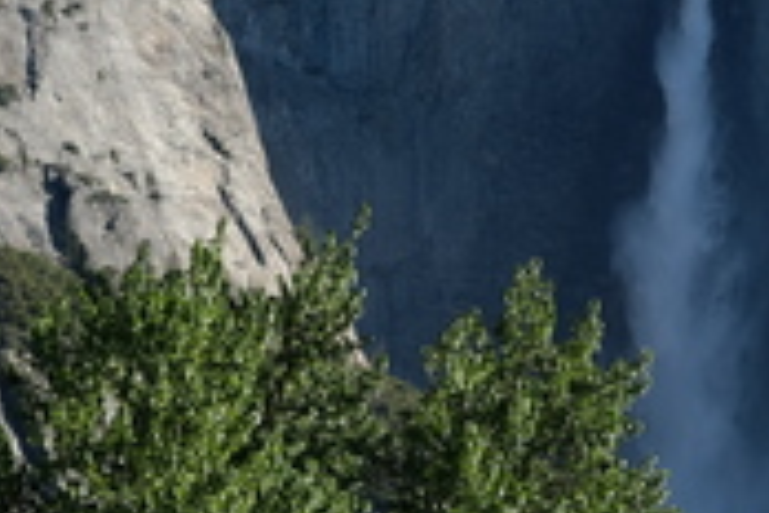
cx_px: 804
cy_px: 303
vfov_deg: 5.8
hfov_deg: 8.7
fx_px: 5019
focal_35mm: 235
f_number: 4
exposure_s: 1/750
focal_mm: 48.5
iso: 160
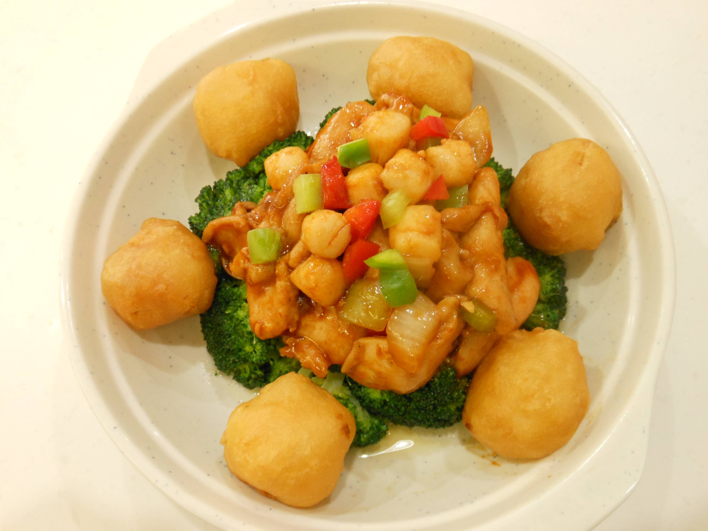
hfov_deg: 55.4
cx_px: 354
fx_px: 675
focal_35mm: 33
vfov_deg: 42.9
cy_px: 266
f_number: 3.5
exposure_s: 1/10
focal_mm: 6
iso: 400
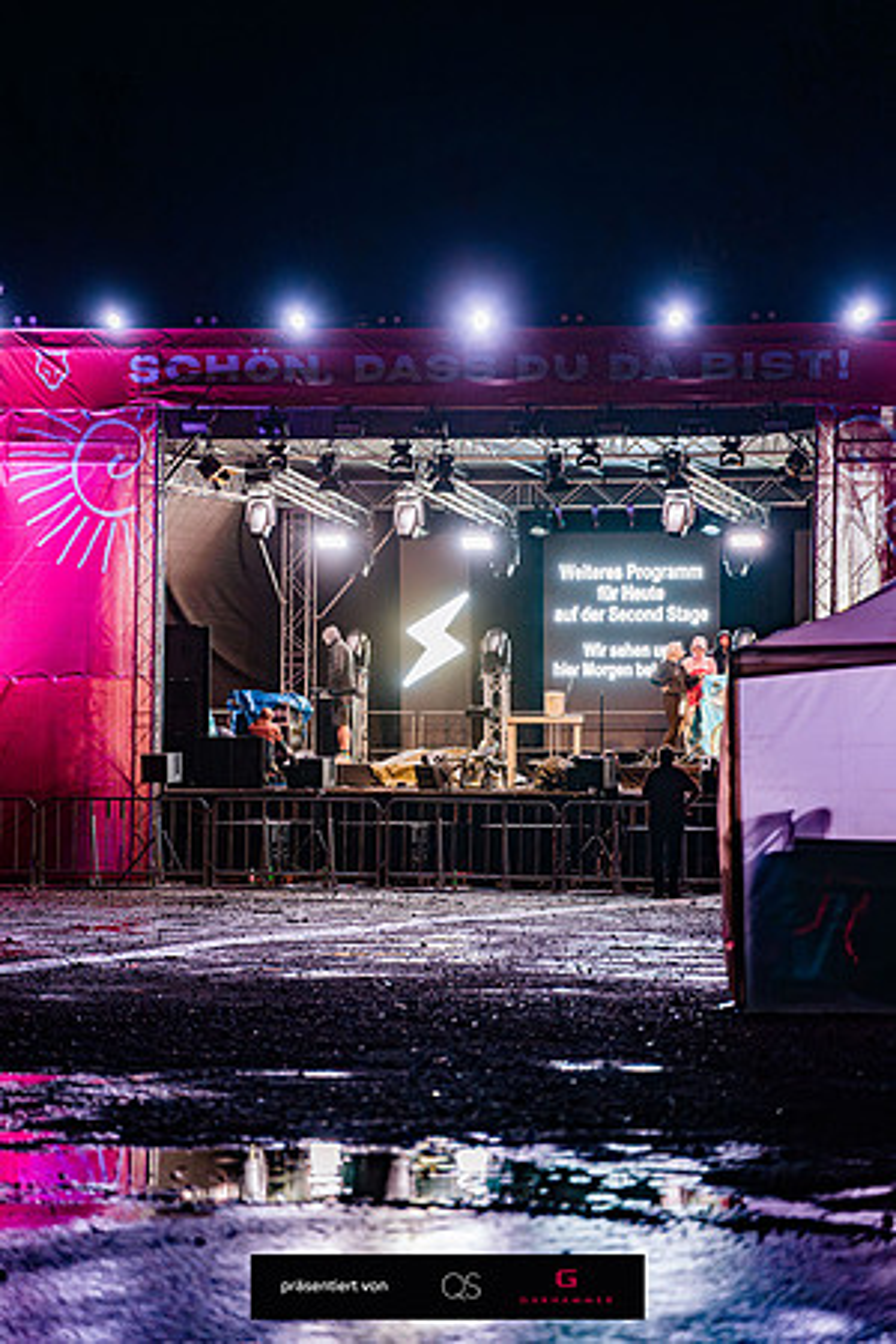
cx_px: 448
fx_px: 5600
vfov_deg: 13.7
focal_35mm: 150
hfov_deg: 9.1
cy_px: 672
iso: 3200
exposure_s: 1/160
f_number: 2.8
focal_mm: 150
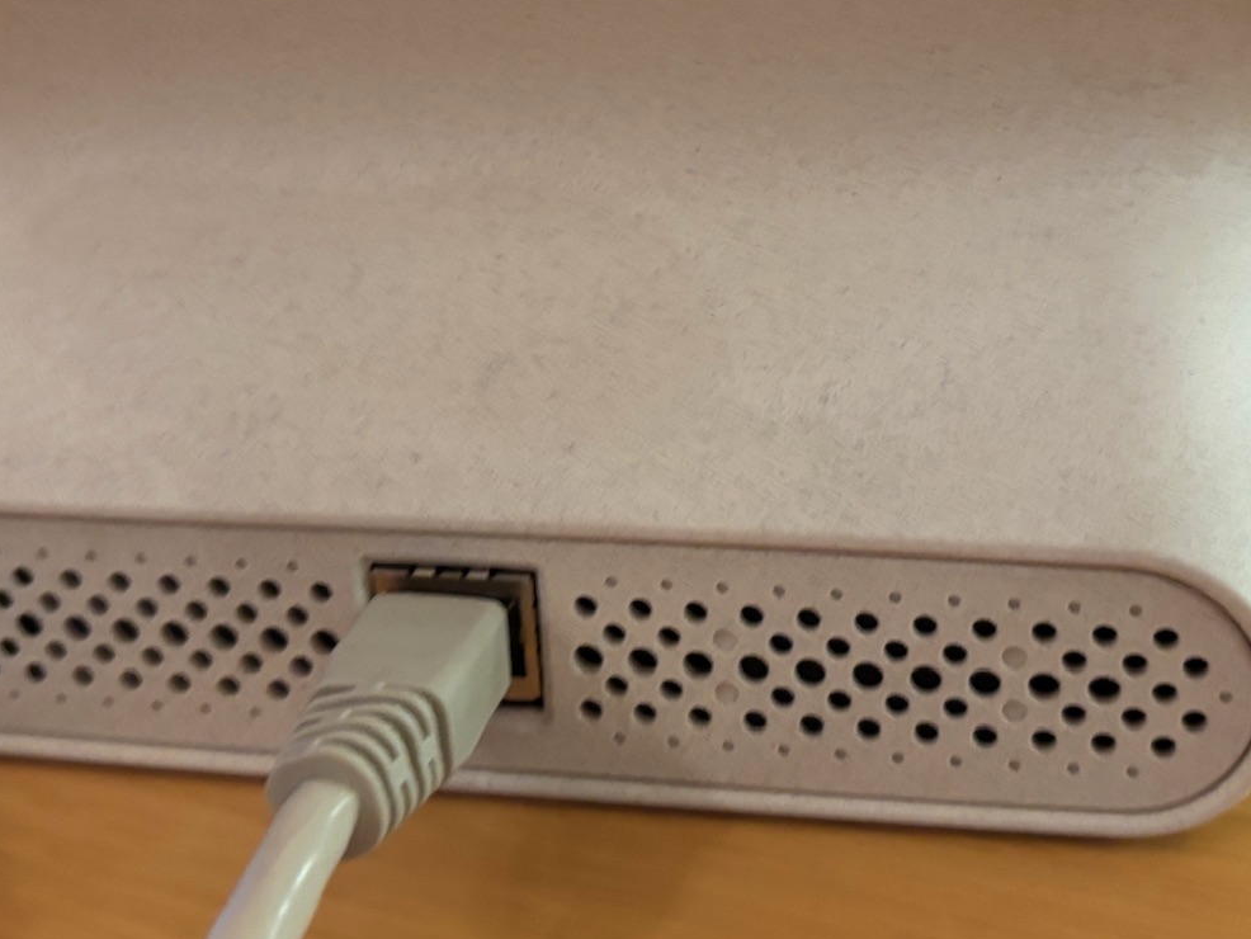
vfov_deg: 26.6
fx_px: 1952
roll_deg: +4.6
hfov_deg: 35.5
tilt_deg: -18.3
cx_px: 642
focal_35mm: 54
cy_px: 194
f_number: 1.6
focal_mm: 5.96
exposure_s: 1/50
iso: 400
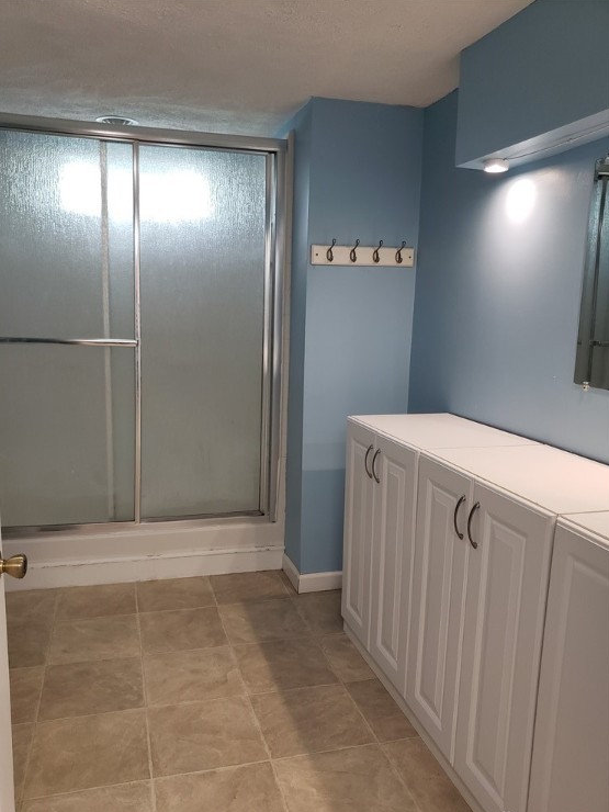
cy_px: 419
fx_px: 633
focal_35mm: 27
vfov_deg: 65.3
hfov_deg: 51.4
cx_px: 298
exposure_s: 1/60
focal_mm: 4.3
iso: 200
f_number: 1.5
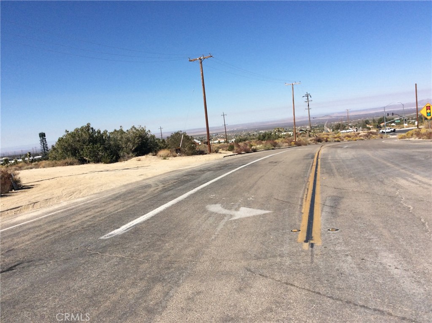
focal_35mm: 32
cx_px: 216
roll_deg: +5.3
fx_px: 399
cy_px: 162
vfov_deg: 44.1
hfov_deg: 56.9
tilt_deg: -5.1
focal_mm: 3.3
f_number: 2.4
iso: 32
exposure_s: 1/2387
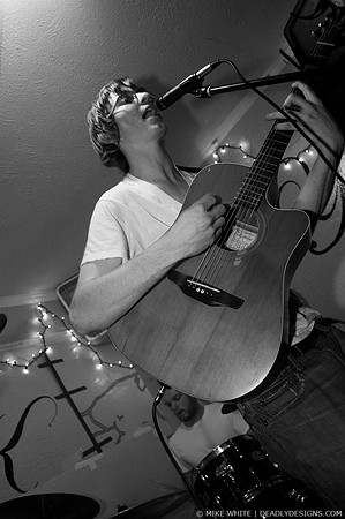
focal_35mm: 30
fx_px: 432
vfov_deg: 62.0
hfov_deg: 43.5
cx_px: 172
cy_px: 260
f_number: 3.2
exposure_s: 1/15
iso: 800
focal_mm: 20
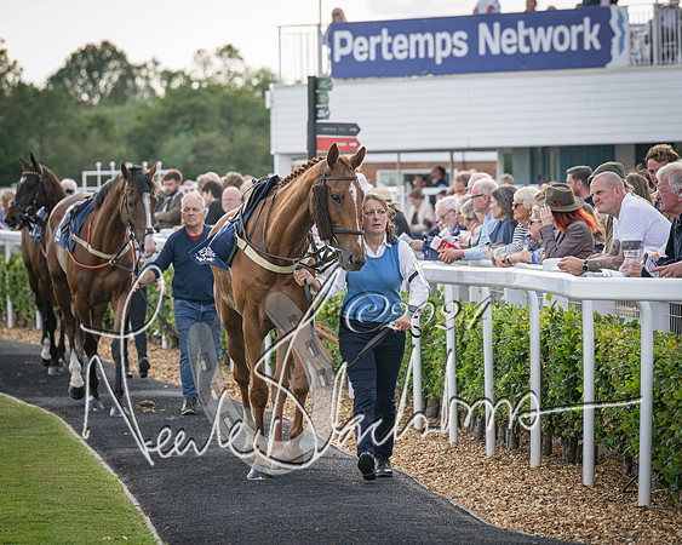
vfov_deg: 7.0
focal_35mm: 220
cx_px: 341
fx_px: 4433
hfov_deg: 8.8
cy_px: 272
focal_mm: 130
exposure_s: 1/1250
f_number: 4
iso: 400
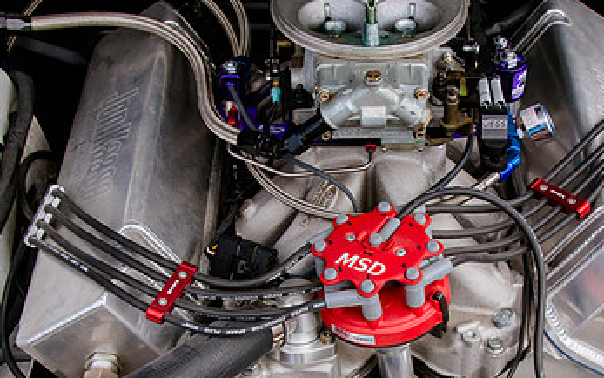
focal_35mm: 69
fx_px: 1136
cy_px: 320
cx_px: 395
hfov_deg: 29.6
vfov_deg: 18.6
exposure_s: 1/200
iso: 200
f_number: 7.1
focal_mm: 26
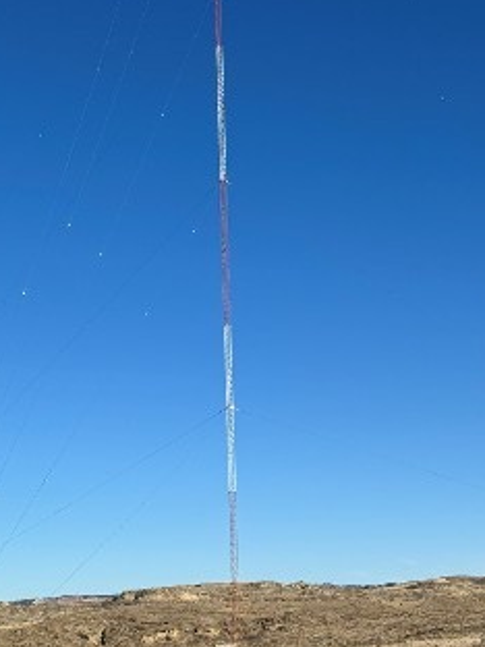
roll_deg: +2.7
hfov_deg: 24.8
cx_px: 205
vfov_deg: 32.2
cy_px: 170
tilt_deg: +21.6
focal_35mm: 59
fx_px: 1102
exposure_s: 1/6410
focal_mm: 6.76
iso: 80
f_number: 1.78
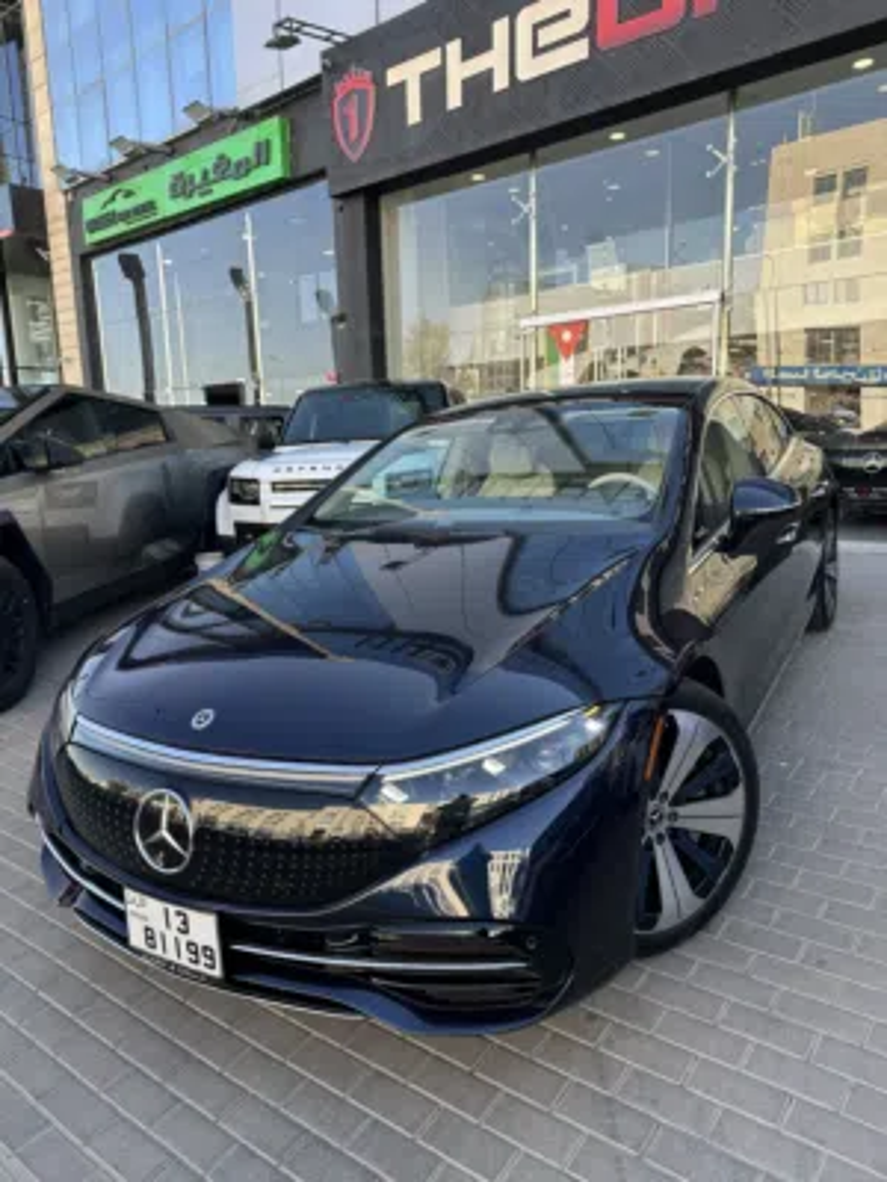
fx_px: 820
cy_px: 591
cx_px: 444
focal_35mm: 24
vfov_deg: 71.6
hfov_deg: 56.8
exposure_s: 1/555
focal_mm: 6.86
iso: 80
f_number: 1.78
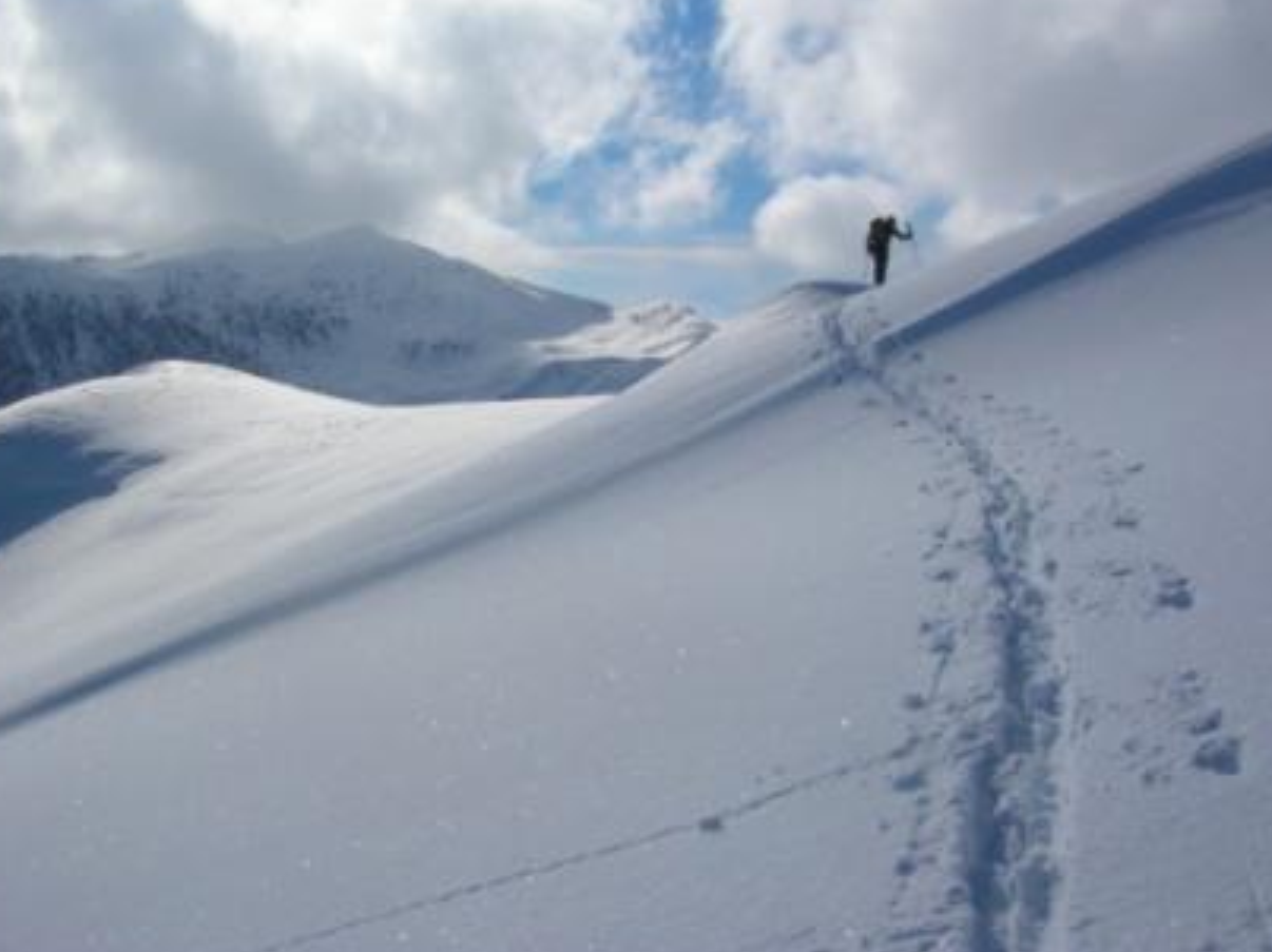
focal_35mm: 39
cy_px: 444
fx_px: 1432
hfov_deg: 47.9
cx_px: 614
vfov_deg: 36.8
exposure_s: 1/1247
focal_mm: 5.8
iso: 50
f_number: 5.6
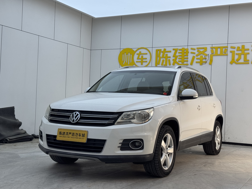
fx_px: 349
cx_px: 126
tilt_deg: +4.9
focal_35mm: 48
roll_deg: -1.6
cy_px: 94
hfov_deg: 39.7
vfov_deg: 30.3
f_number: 1.78
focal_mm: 6.76
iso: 64
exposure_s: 1/876
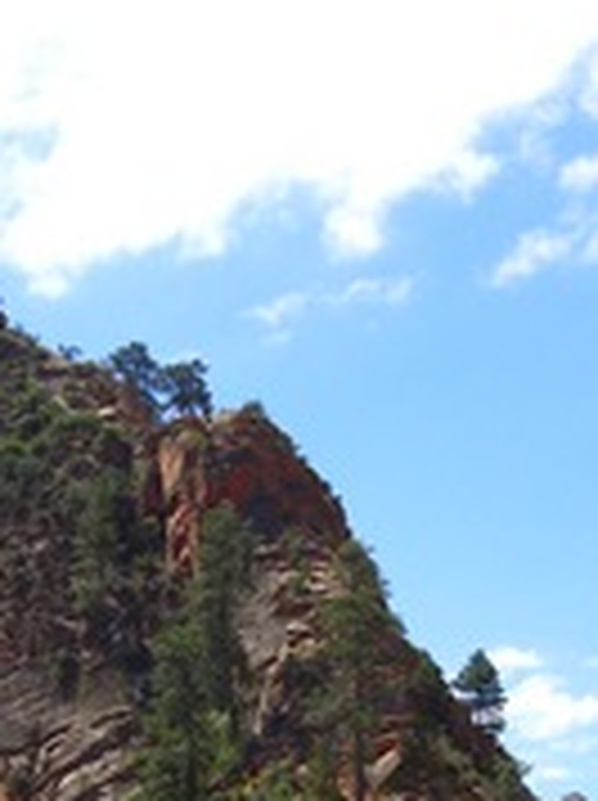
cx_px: 247
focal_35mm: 114
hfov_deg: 13.0
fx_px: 2632
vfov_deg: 16.8
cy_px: 857
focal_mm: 7.9
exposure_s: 1/125
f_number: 8
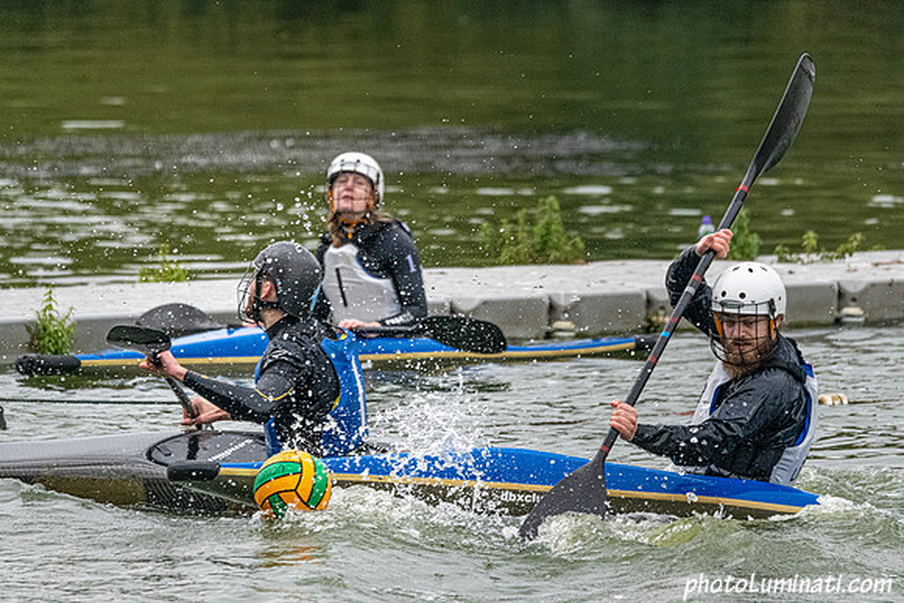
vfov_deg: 2.8
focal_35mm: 491
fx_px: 12328
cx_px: 499
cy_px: 370
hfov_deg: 4.2
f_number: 8
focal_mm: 400
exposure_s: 1/2500
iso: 3200
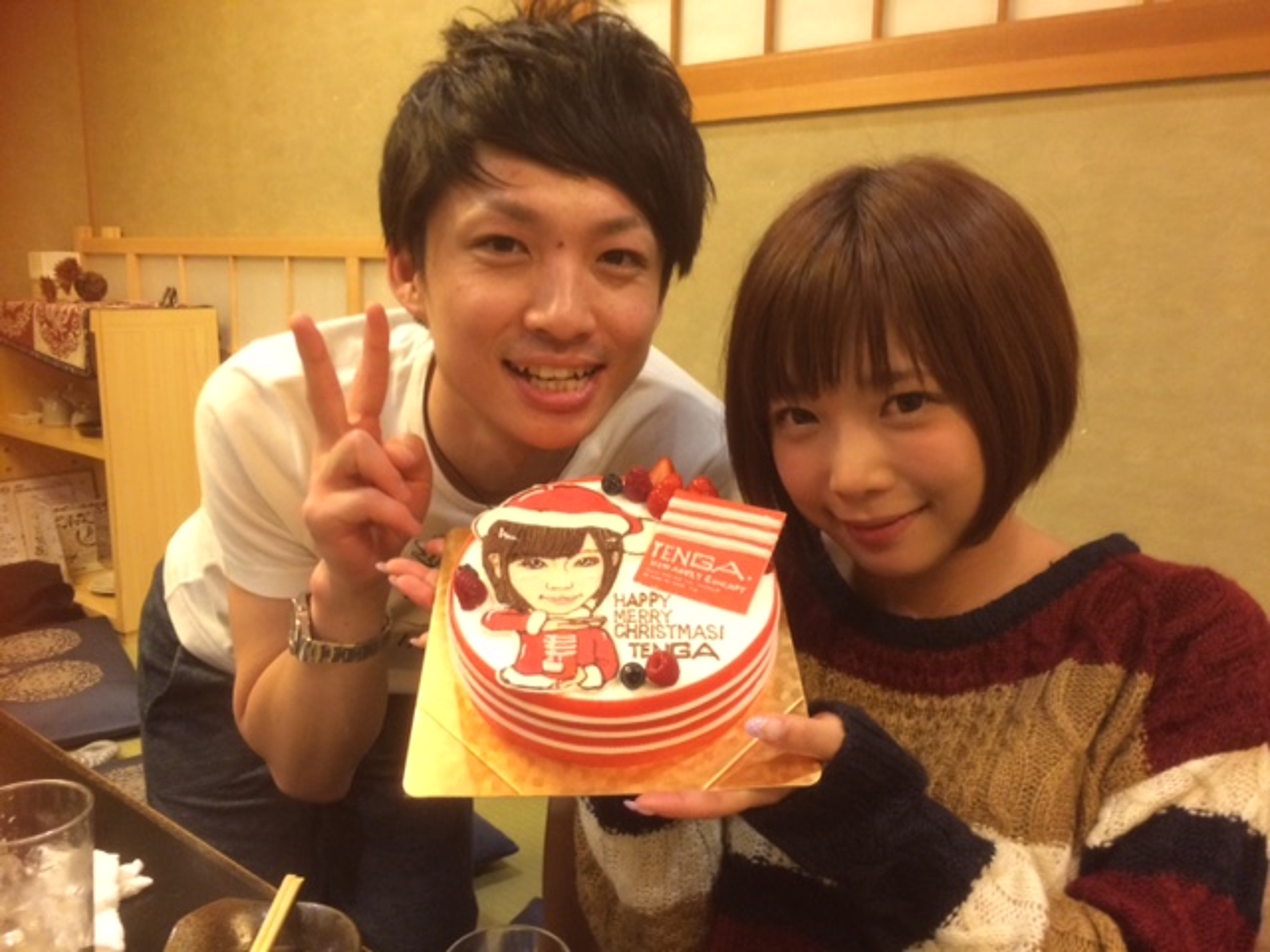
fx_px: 1064
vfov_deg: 48.2
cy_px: 476
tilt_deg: -9.6
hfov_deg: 61.7
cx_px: 635
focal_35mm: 29
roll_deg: +0.9
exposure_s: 1/17
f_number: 2.2
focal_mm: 4.15
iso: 250
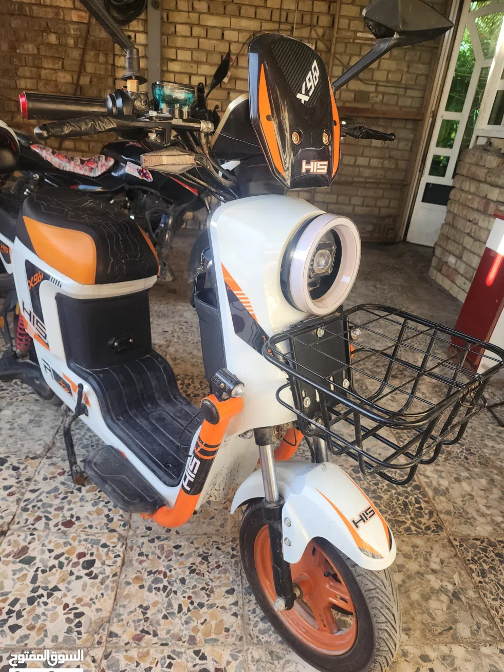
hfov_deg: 56.8
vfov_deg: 71.6
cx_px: 259
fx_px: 466
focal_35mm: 24
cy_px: 348
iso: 125
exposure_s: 1/180
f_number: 1.8
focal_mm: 6.4
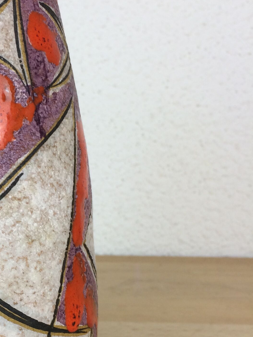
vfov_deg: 28.7
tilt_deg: -14.8
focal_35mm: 67
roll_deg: +0.2
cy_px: 234
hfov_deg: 20.7
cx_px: -35
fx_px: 653
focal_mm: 4.15
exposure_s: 1/50
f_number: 2.2
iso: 32
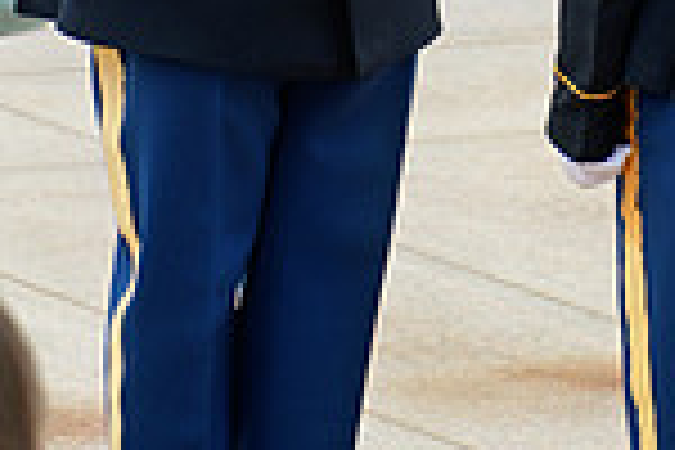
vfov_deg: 2.2
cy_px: -410
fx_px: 11427
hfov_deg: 3.4
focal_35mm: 610
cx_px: 459
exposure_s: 1/125
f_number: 5.6
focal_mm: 135
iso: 125
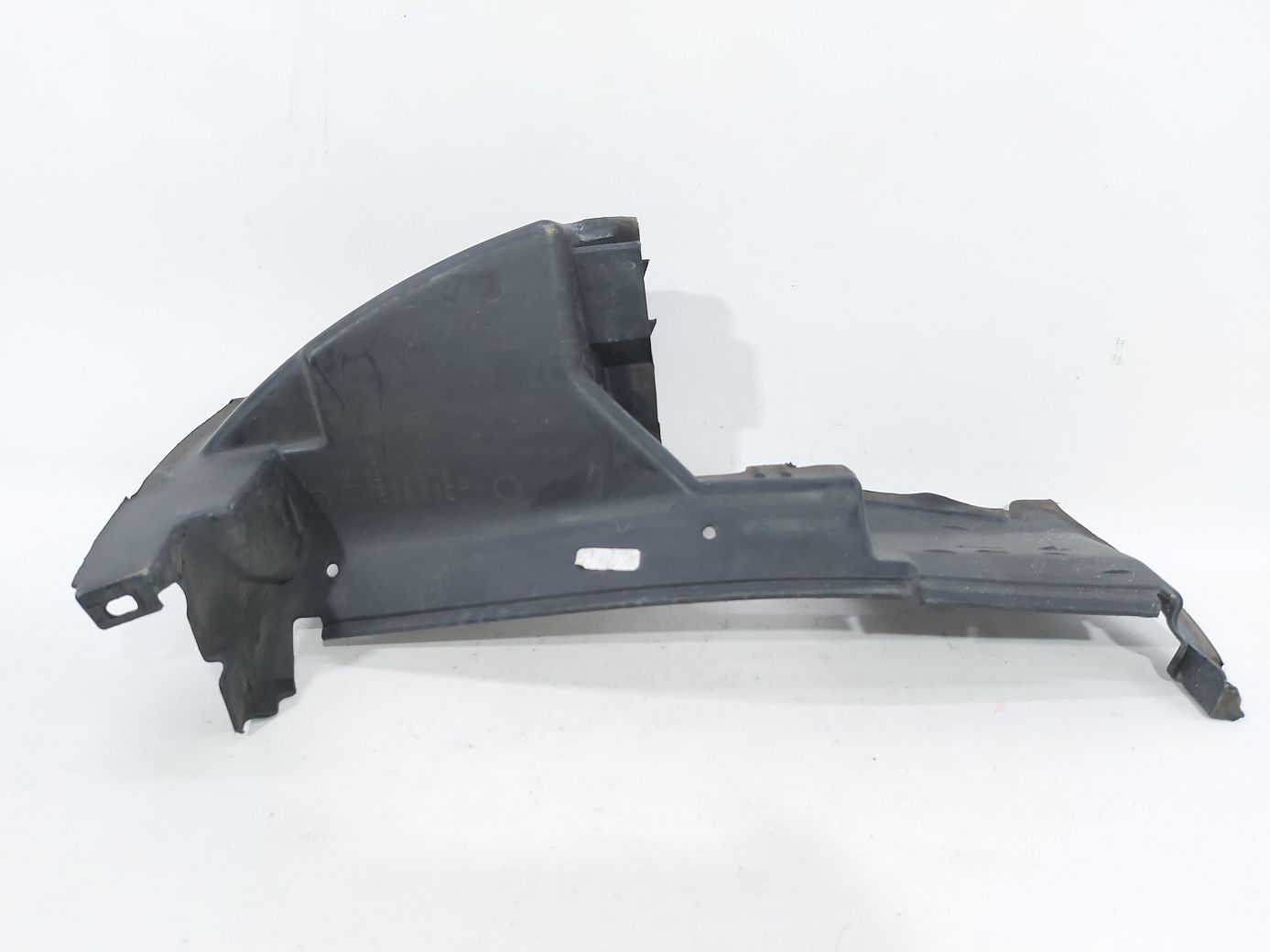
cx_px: 635
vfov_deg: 56.8
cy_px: 476
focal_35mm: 24
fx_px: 880
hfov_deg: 71.6
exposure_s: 1/50
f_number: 1.8
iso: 80
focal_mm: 5.23
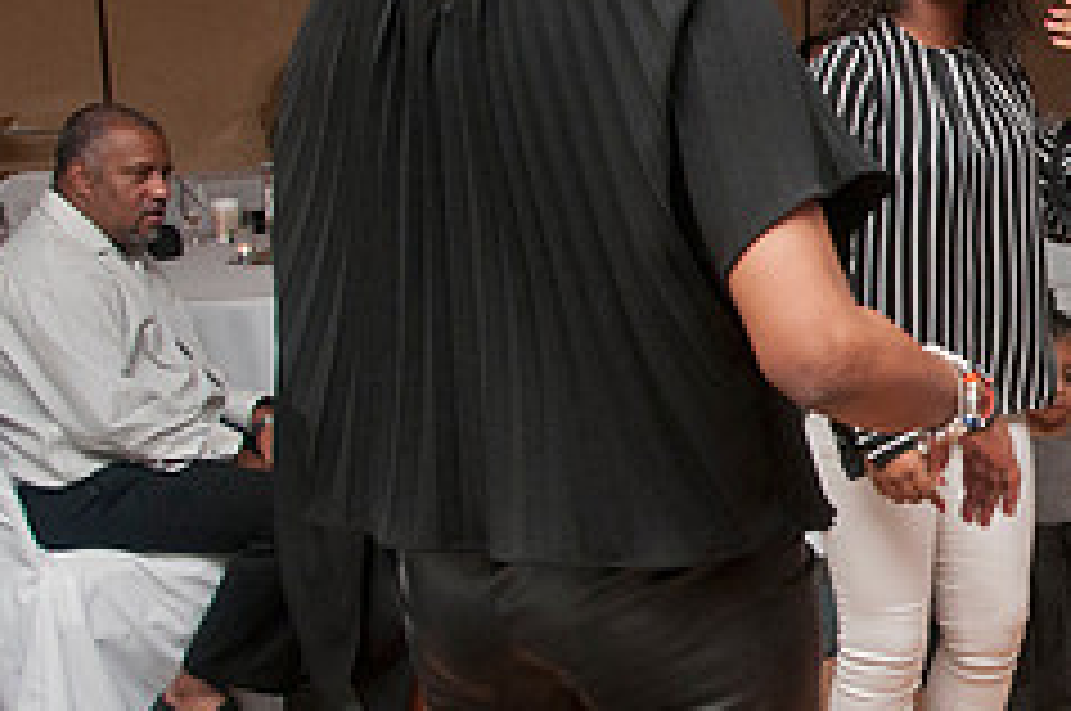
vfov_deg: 18.6
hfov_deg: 25.4
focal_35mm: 73
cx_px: 1220
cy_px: 281
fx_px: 2169
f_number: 5.6
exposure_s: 1/125
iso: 800
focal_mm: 20
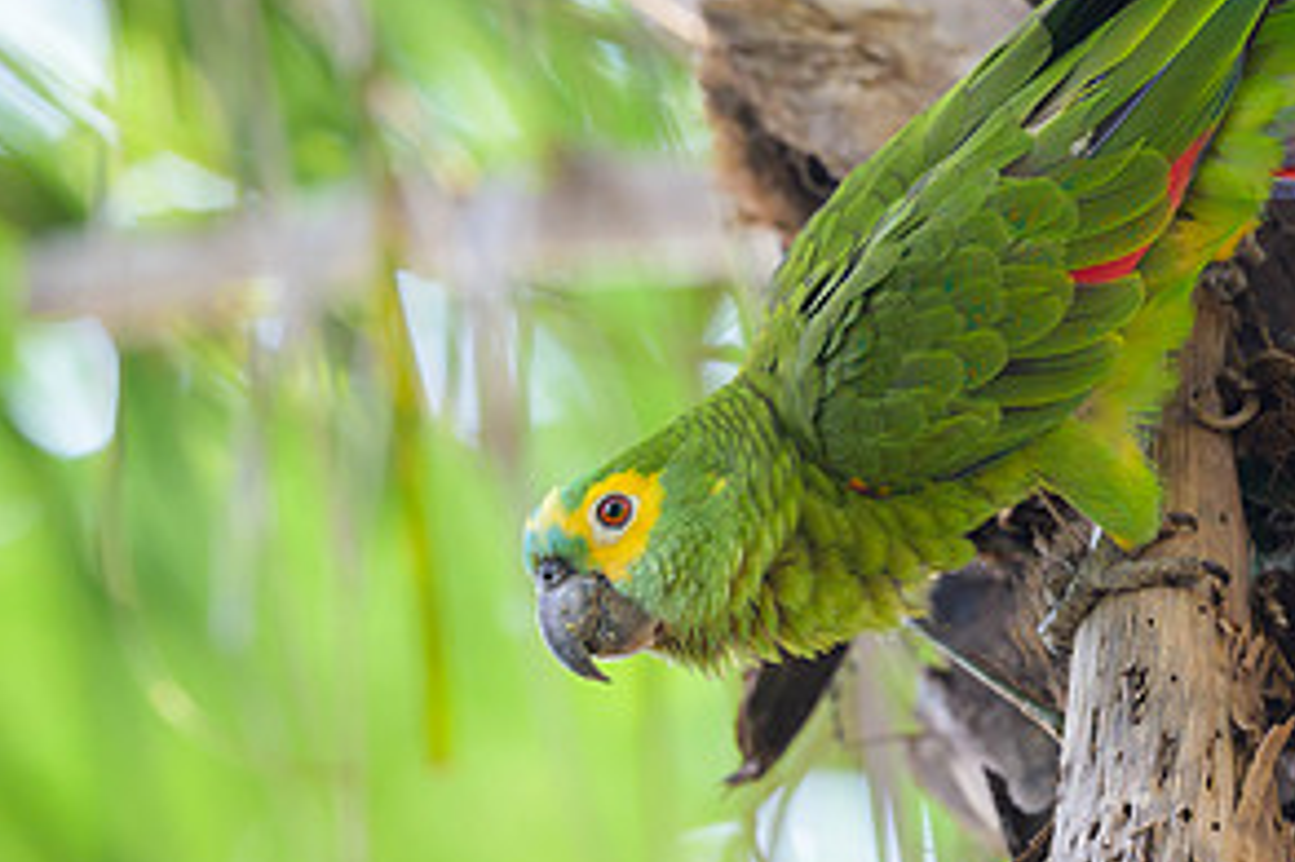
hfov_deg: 1.8
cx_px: 423
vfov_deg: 1.2
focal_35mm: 1132
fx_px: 40696
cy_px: 302
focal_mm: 400
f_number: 2.8
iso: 900
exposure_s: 1/400
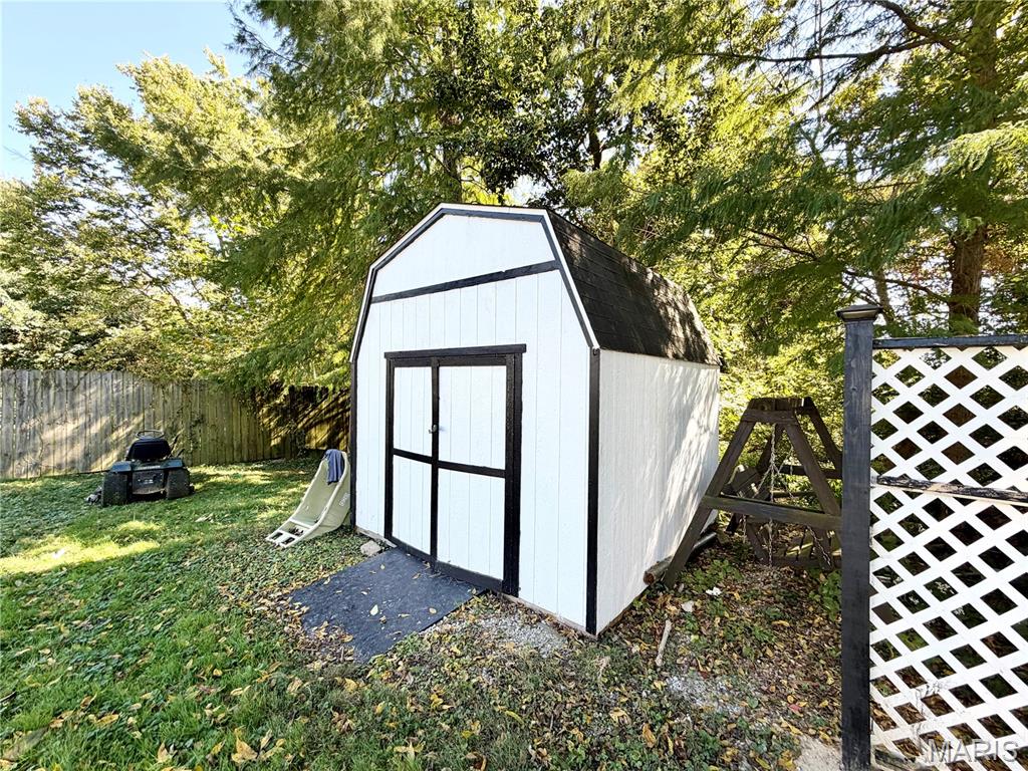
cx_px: 514
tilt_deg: -1.1
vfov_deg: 85.7
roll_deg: -1.1
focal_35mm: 14
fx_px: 416
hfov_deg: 102.1
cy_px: 386
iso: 40
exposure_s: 1/214
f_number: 2.2
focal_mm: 2.22
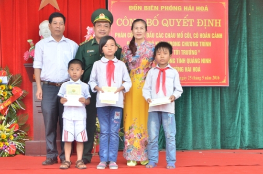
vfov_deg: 25.6
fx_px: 383
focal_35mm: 52
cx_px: 132
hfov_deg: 37.9
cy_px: 87
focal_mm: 35
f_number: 8
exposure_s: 1/250
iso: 1600
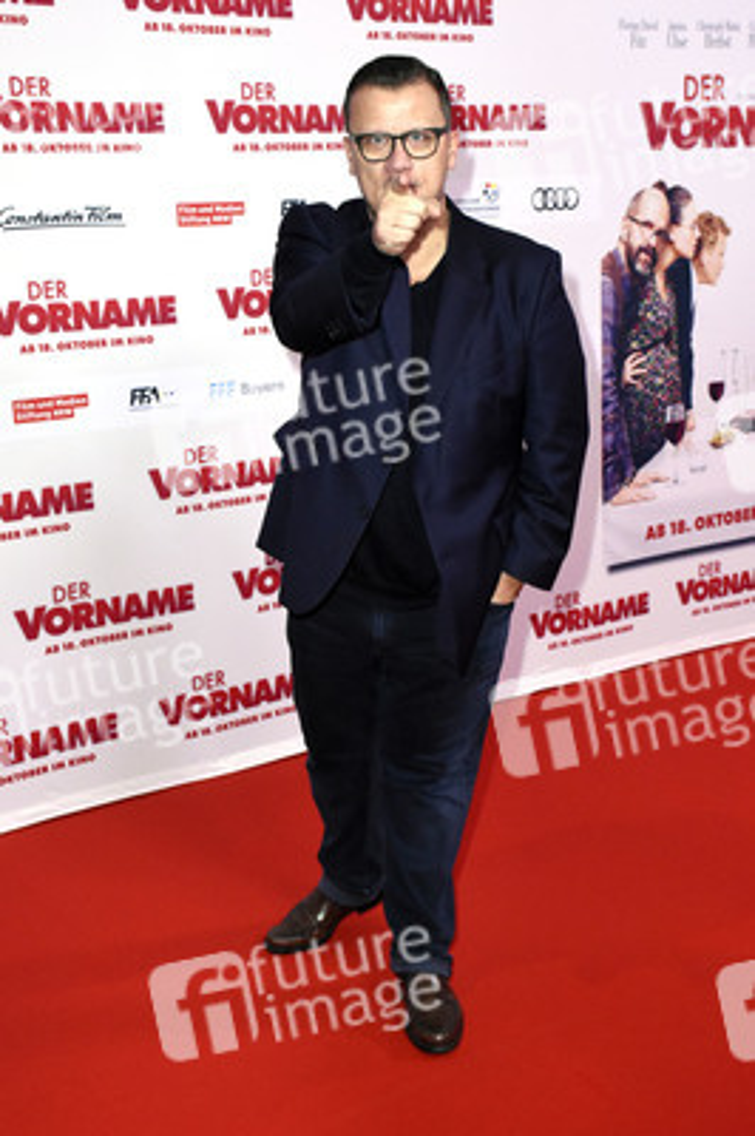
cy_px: 568
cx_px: 378
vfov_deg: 41.1
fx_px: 1513
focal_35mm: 48
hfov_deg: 28.0
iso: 3200
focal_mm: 32
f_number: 6.3
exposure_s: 1/160
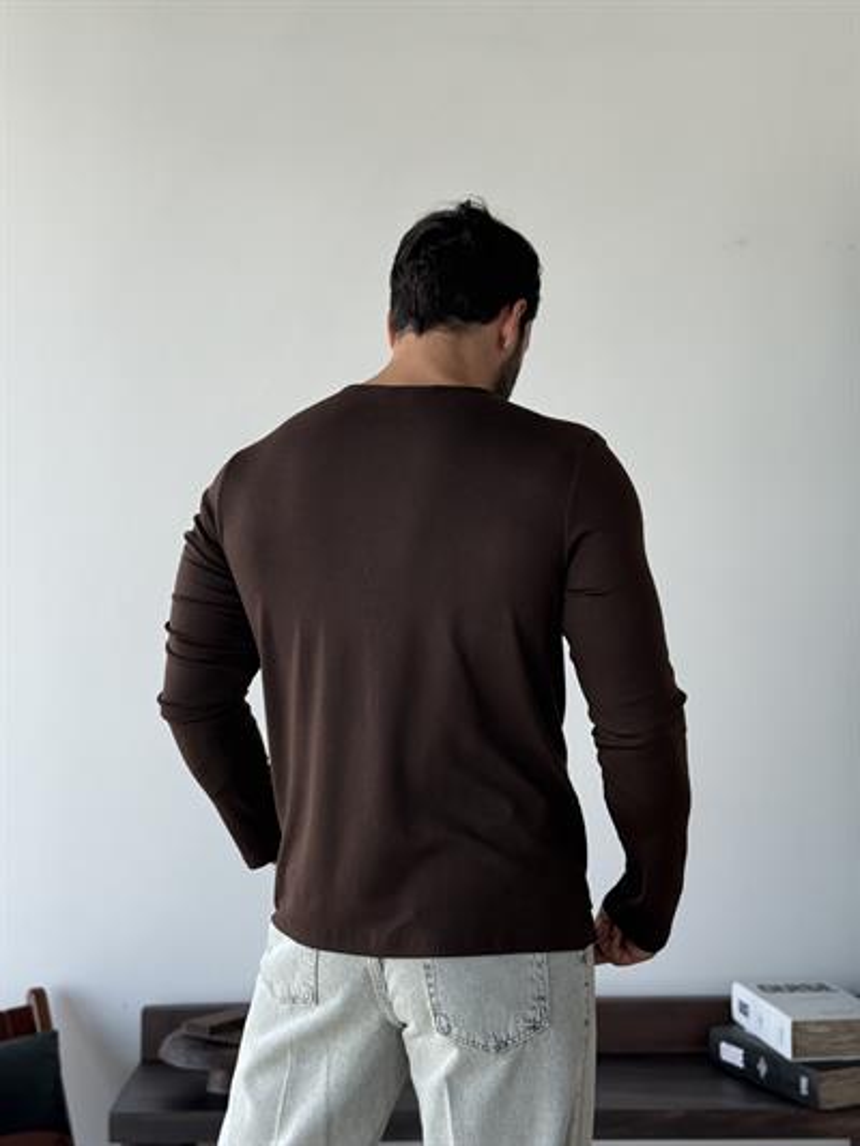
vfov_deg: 39.6
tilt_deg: +2.0
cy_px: 573
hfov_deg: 30.3
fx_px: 1589
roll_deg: +0.2
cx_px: 430
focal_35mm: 48
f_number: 1.78
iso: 80
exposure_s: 1/339
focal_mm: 6.76
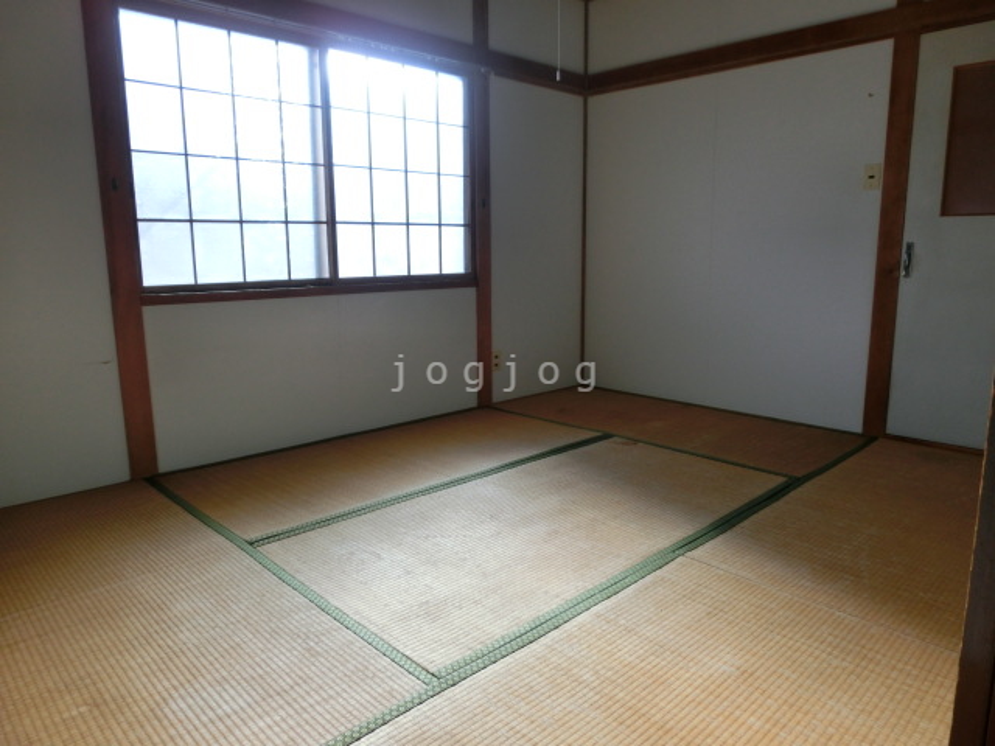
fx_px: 690
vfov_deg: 56.8
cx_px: 498
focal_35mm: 24
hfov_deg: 71.6
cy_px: 373
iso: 80
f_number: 3
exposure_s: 1/400
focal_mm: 4.24
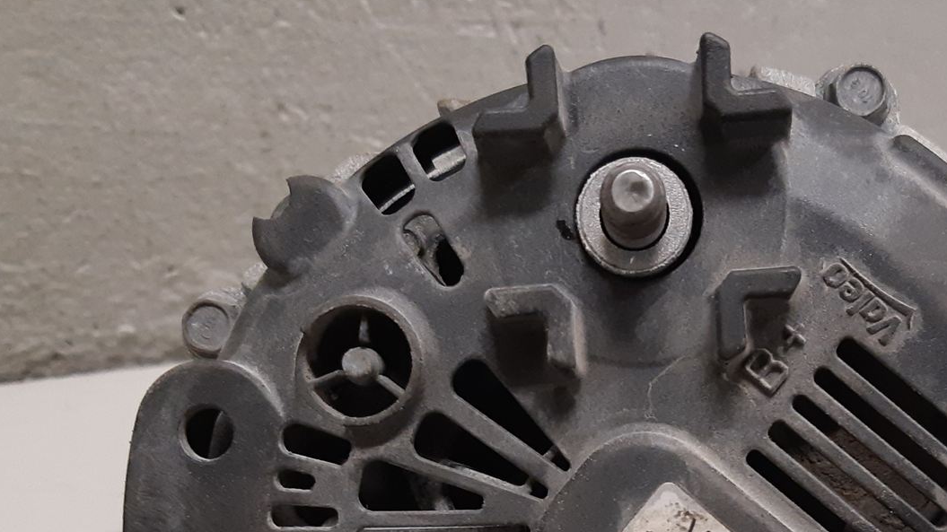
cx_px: 629
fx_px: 1381
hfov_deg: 37.5
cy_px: 568
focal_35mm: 55
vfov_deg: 20.9
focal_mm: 3.93
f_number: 1.7
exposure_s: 1/50
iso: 200
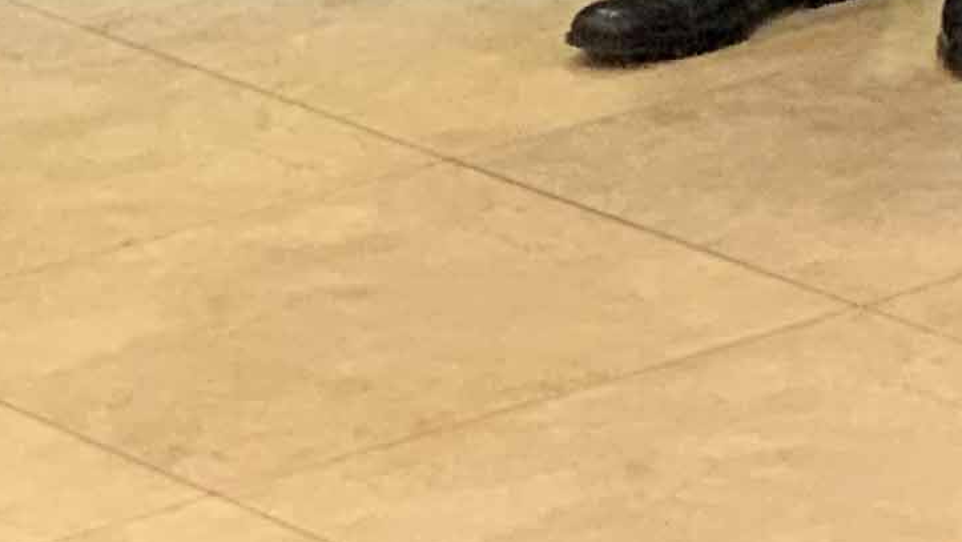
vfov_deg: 3.7
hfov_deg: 6.6
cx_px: 2113
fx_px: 8062
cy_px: -1346
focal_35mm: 316
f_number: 2.4
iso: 500
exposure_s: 1/33
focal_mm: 6
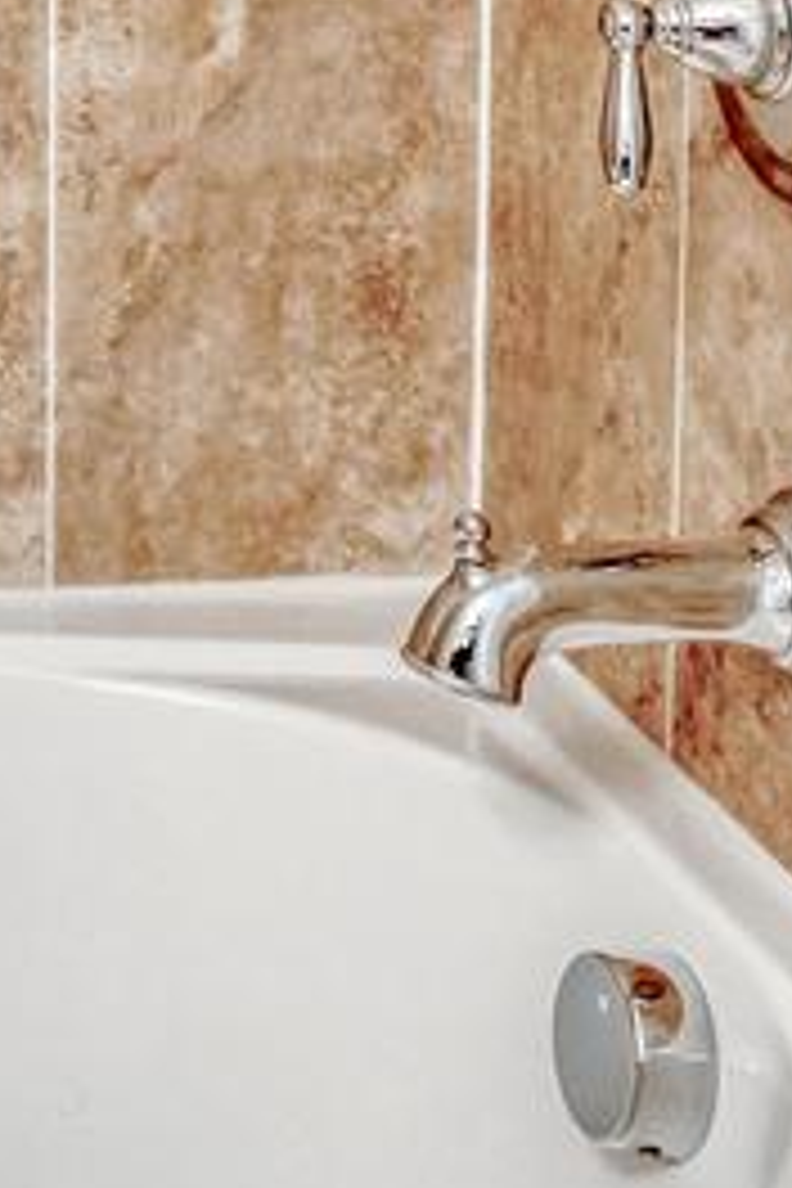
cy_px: -796
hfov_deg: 12.6
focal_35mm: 93
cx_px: -878
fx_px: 3069
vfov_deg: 18.3
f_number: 7.1
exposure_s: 1/10
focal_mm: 16
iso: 1250
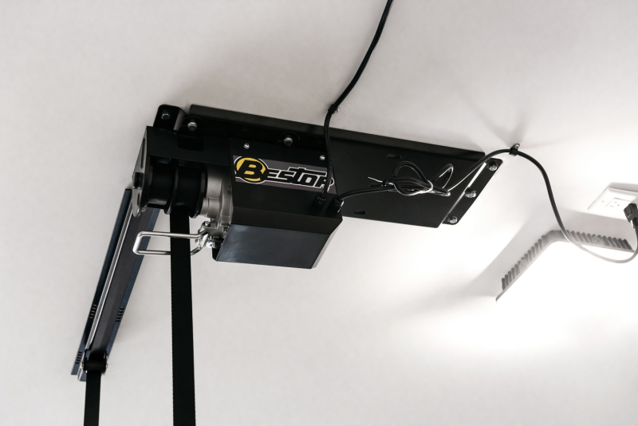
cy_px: 213
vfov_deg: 28.1
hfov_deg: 41.1
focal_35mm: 48
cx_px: 319
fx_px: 851
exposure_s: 1/100
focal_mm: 48
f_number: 5.6
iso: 800
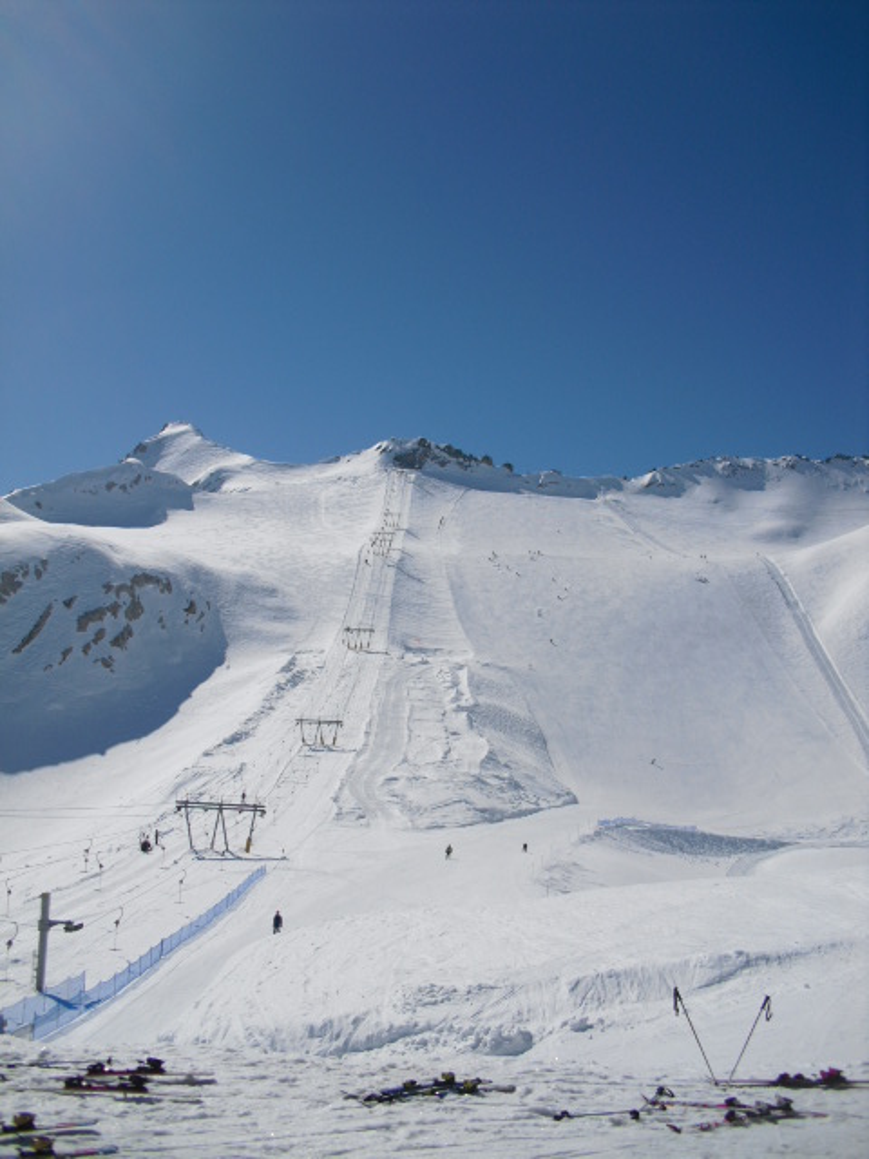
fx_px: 1205
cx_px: 434
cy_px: 580
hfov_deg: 39.7
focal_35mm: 36
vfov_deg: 51.4
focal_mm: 6.3
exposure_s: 1/500
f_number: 7.8
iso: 64
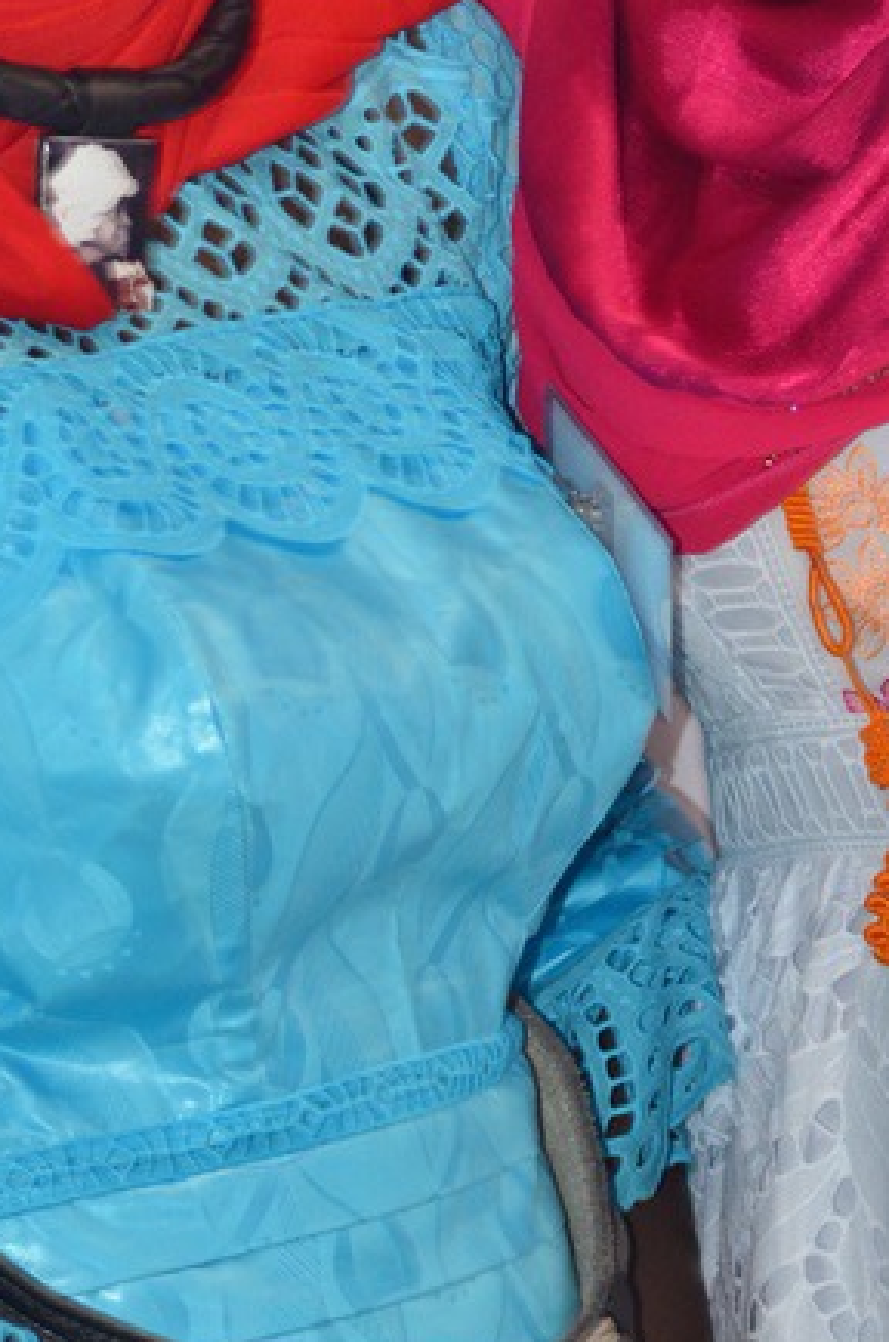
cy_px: -102
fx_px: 9193
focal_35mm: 247
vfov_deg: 8.3
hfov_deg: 5.5
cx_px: 732
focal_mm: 70
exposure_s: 1/60
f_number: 4
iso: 800
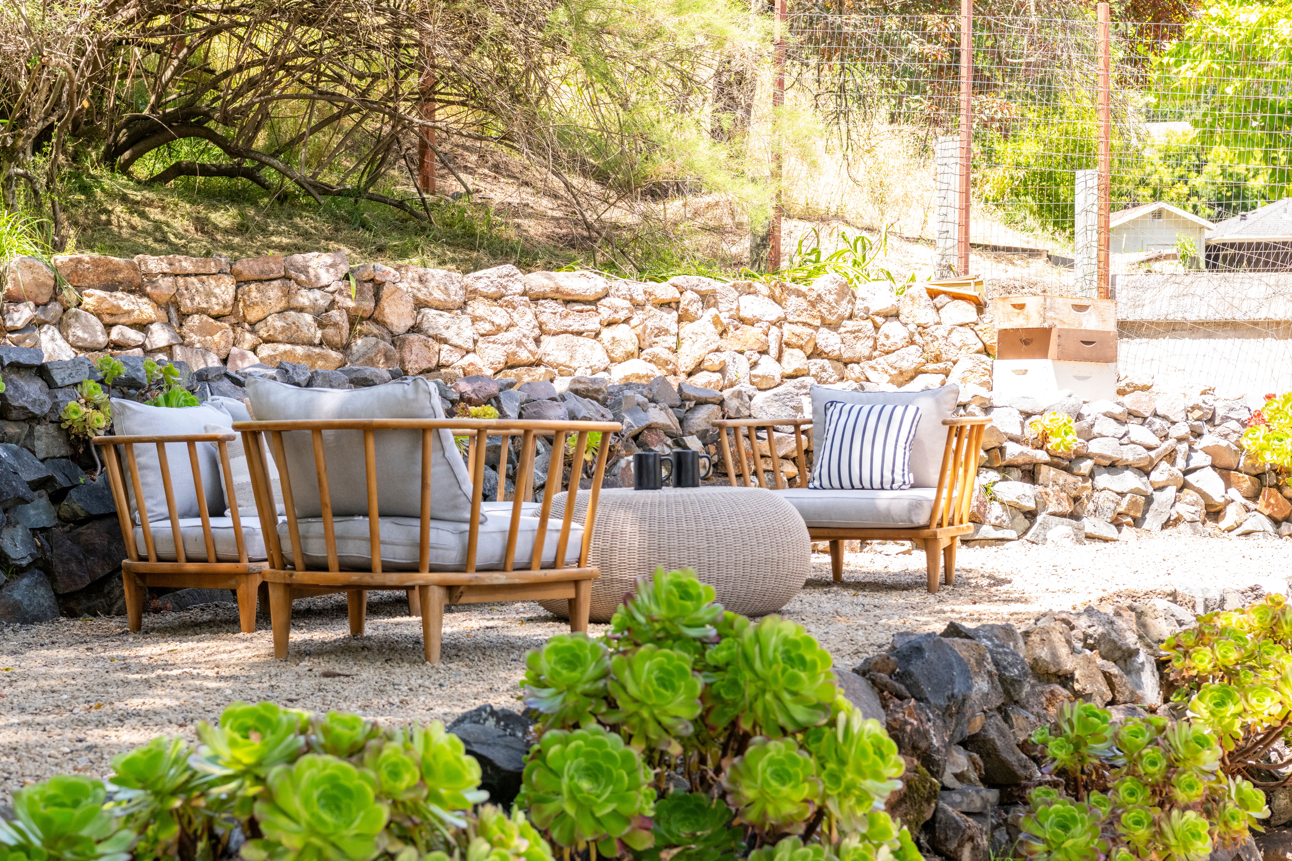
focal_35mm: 70
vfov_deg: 19.5
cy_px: 430
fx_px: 2512
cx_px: 646
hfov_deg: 28.8
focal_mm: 70
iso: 1000
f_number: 9
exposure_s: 1/250
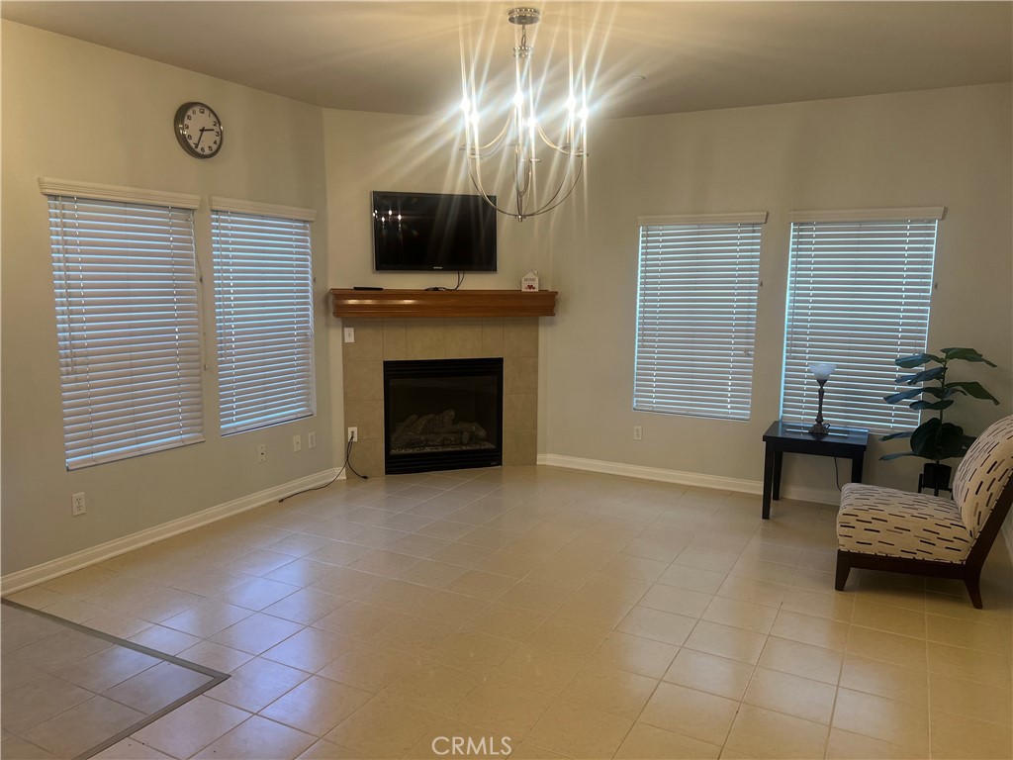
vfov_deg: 53.1
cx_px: 506
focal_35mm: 26
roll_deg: -0.5
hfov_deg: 67.3
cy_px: 380
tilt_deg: -9.4
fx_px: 761
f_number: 1.5
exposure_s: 1/120
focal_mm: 5.7
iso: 125
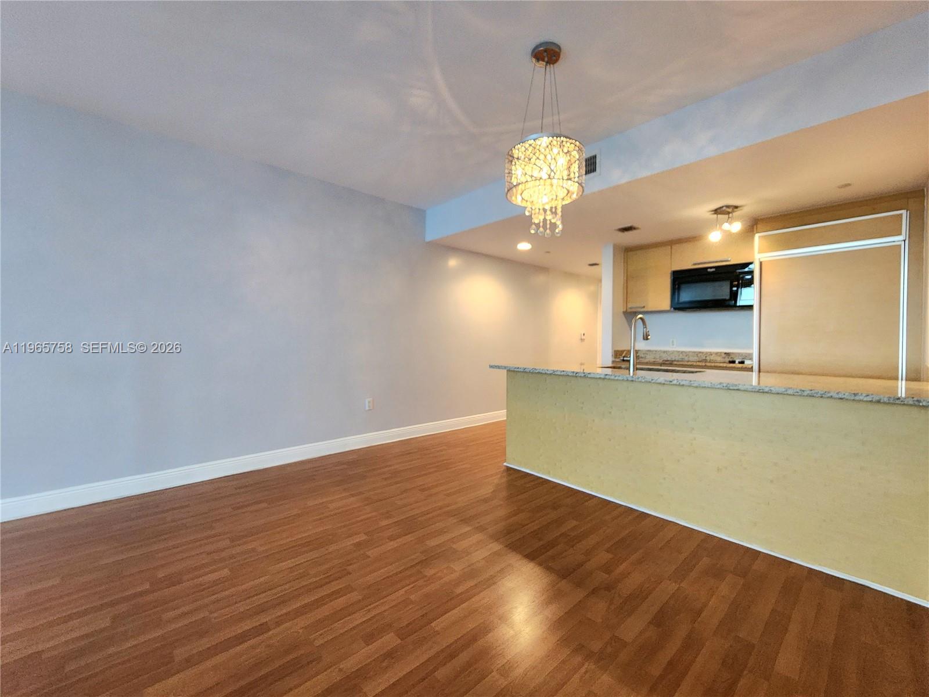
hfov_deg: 106.2
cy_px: 348
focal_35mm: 13
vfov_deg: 89.9
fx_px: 349
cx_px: 464
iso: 320
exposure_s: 1/30
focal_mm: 2.2
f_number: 2.2
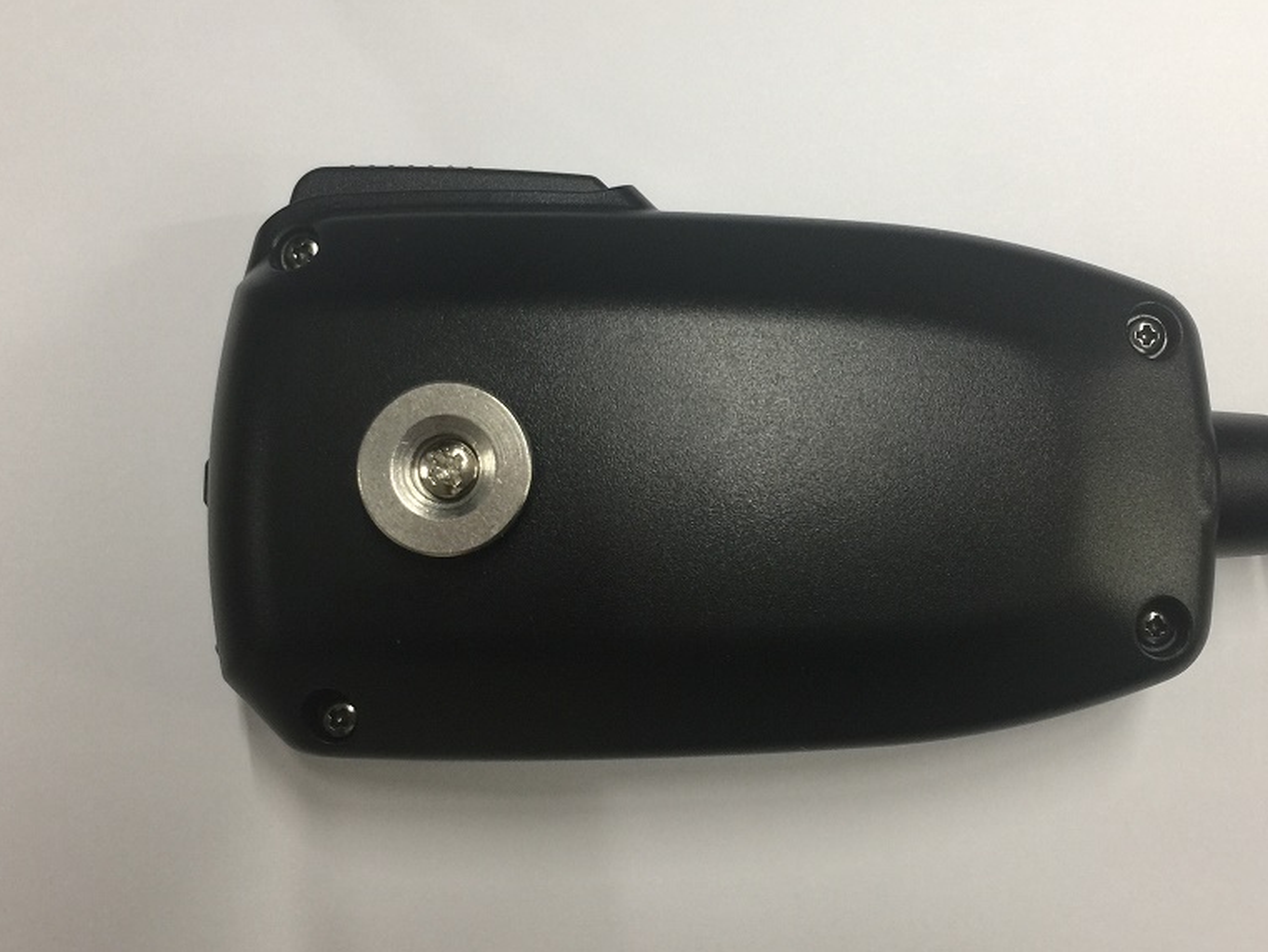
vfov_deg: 36.8
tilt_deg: -84.5
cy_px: 425
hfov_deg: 47.8
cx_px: 681
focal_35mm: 39
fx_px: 1429
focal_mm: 4.15
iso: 40
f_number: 2.2
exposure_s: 1/30
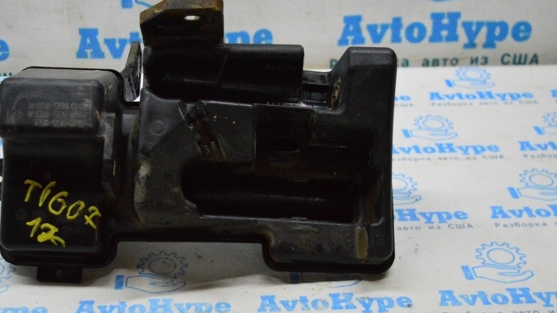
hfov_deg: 34.7
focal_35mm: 60
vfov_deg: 20.0
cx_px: 211
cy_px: 143
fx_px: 886
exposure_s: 1/800
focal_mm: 30
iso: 6400
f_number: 4.2
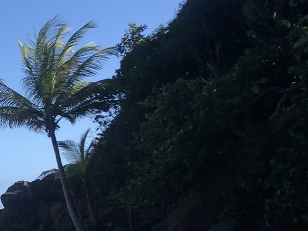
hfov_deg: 18.4
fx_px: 818
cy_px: 221
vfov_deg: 15.8
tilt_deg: -0.4
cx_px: -179
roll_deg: +0.5
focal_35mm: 92
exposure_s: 1/1919
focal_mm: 4
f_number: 1.8
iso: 20
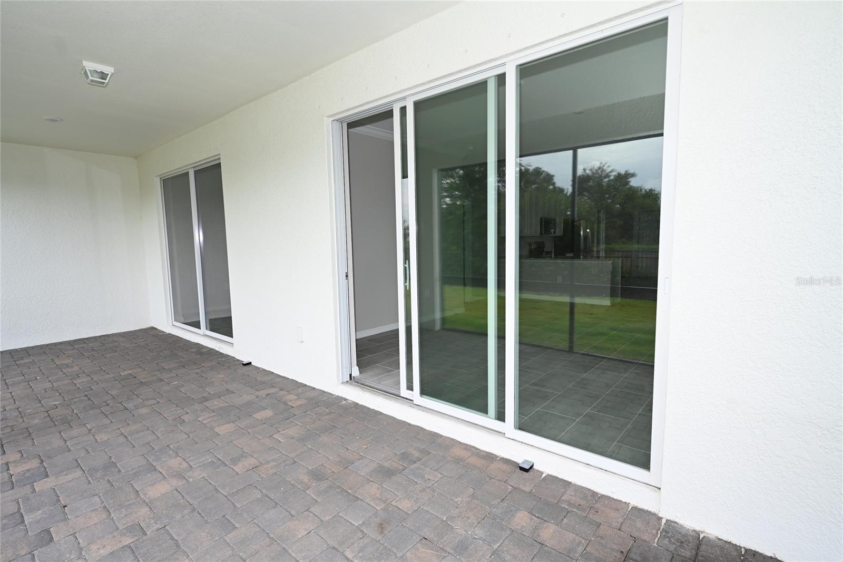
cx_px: 422
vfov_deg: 68.9
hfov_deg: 91.6
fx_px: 410
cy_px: 281
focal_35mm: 18
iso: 200
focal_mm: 17.5
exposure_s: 1/100
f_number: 5
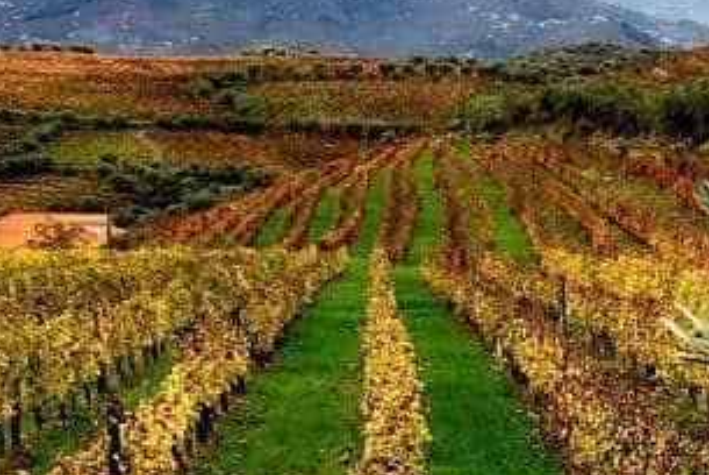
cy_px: 347
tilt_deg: -10.8
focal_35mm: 79
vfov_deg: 17.2
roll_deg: -1.4
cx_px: 730
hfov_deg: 24.3
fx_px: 1557
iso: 32
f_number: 2.2
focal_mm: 4.15
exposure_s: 1/140
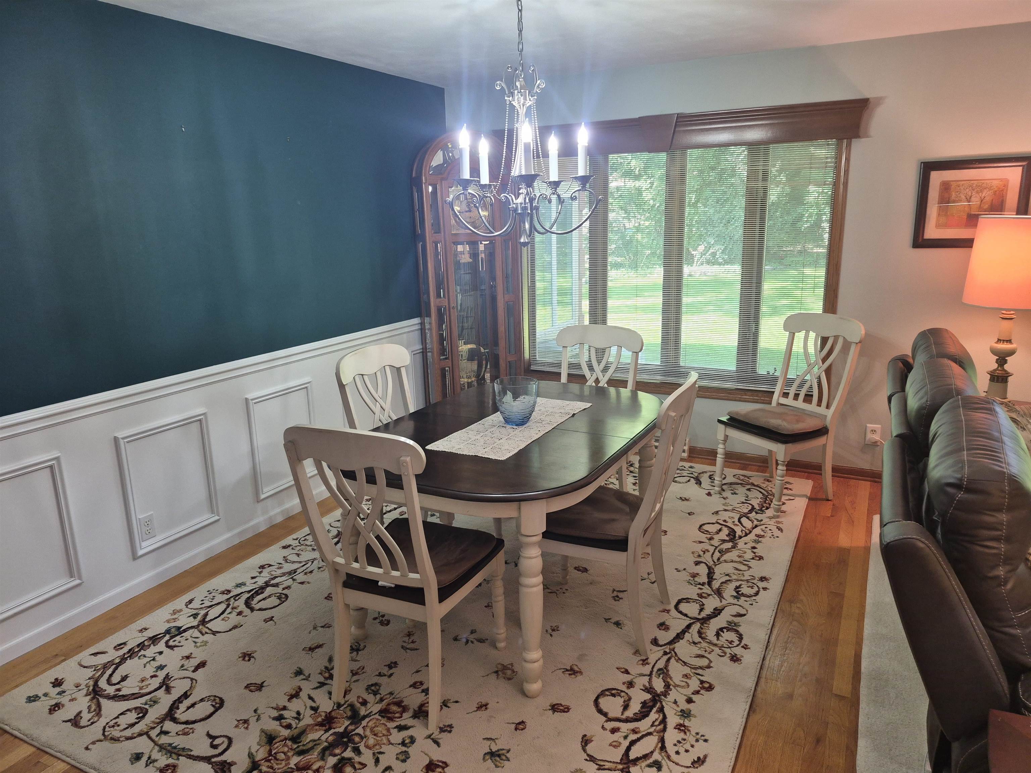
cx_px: 516
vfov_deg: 58.9
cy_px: 386
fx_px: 685
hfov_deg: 73.9
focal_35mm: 23
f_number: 1.8
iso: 400
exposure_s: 1/120
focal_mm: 5.4
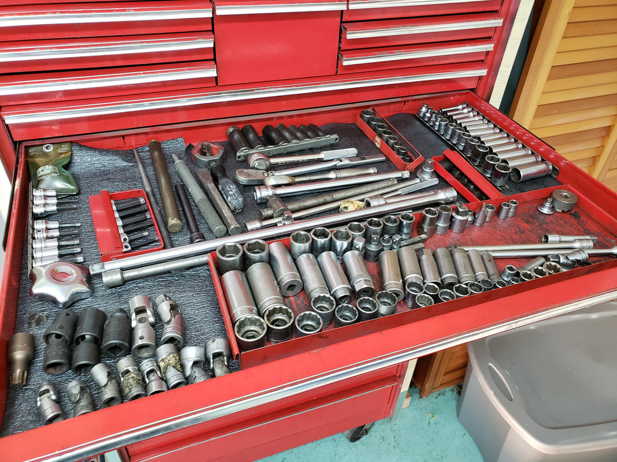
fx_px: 463
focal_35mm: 26
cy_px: 231
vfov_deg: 53.1
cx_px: 308
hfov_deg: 67.3
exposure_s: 1/20
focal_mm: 4.3
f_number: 2.4
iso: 250
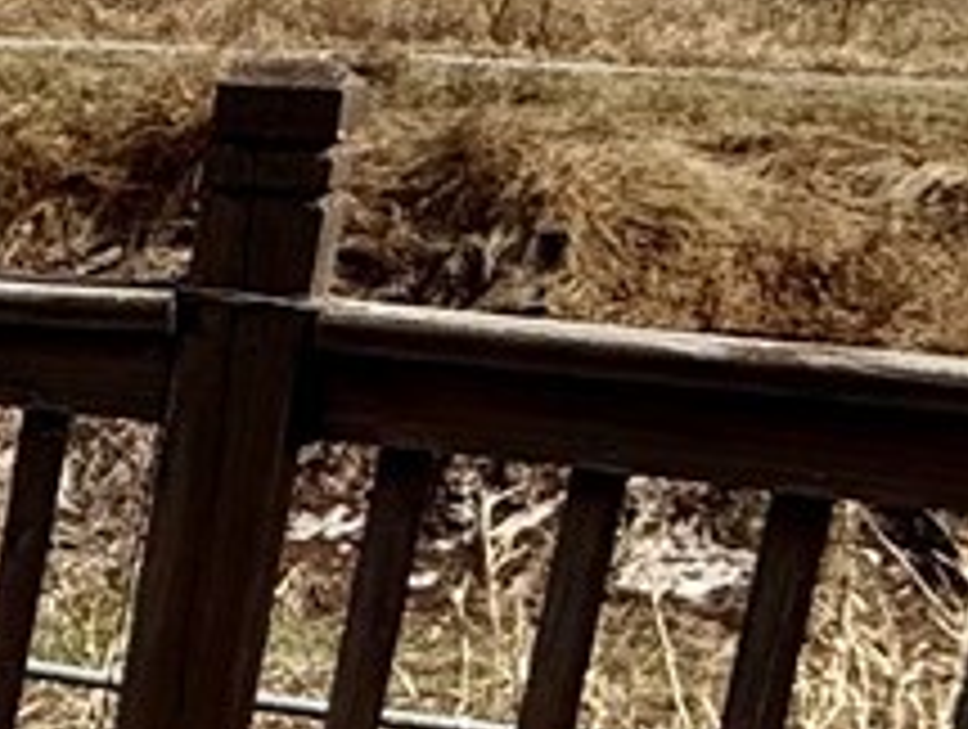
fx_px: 2913
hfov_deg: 10.4
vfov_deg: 14.3
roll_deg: +1.2
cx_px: -2193
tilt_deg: -10.4
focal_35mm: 104
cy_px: 396
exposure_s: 1/3460
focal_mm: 2.22
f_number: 2.2
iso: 50
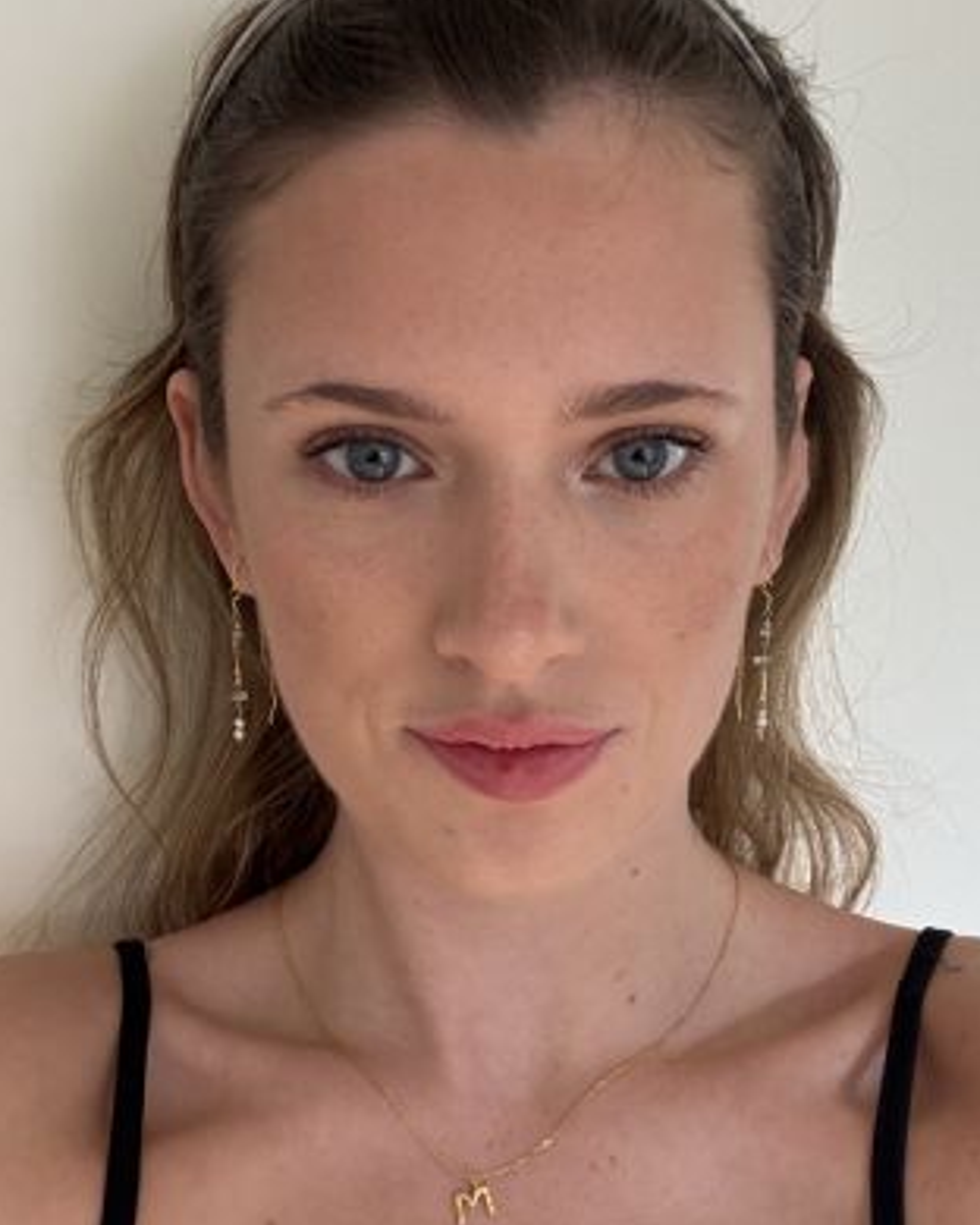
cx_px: 487
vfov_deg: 41.0
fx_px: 1631
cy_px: 716
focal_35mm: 45
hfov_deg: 33.4
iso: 125
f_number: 1.9
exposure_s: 1/60
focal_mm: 2.69
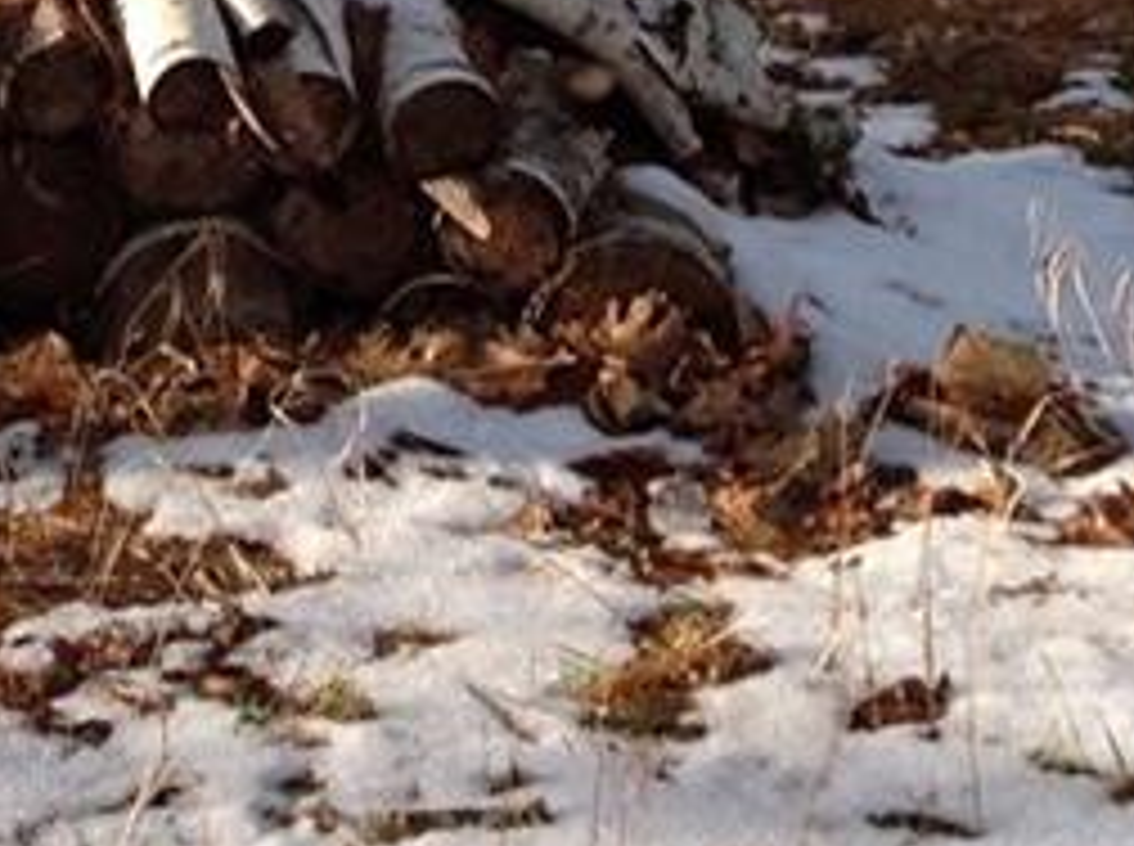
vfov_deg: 9.7
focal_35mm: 142
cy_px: -801
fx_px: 4643
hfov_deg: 13.9
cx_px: 270
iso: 50
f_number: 2.4
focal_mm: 4.28
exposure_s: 1/420
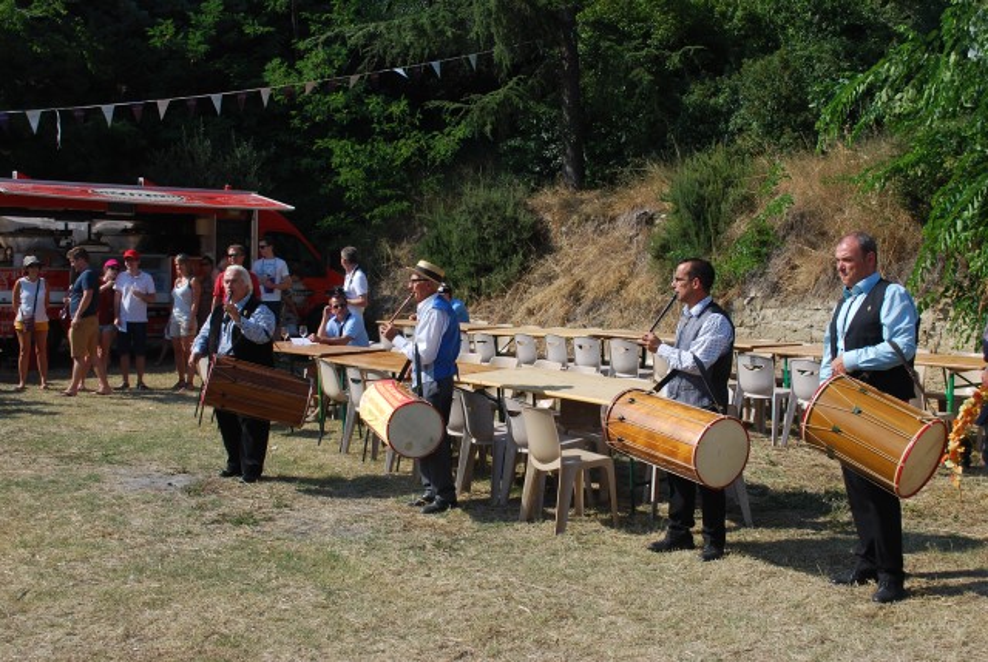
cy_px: 331
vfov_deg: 32.0
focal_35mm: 42
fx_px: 1155
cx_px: 494
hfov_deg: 46.3
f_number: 8
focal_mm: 28
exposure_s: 1/250
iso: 100
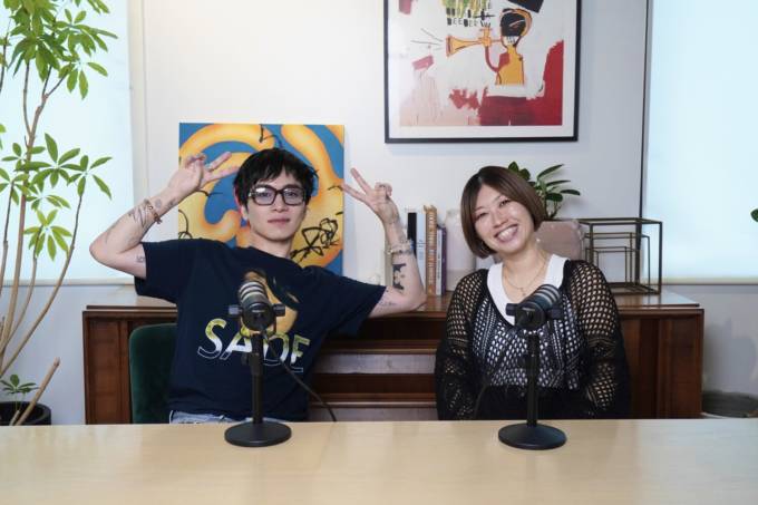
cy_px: 252
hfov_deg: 49.6
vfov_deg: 34.2
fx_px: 821
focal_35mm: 39
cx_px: 379
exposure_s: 1/125
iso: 640
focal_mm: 26
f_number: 4
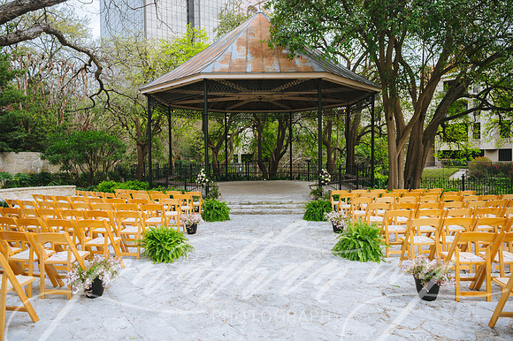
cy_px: 170
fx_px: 351
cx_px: 256
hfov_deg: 72.3
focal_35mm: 25
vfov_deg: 51.9
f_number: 2.8
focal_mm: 24
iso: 200
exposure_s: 1/1600
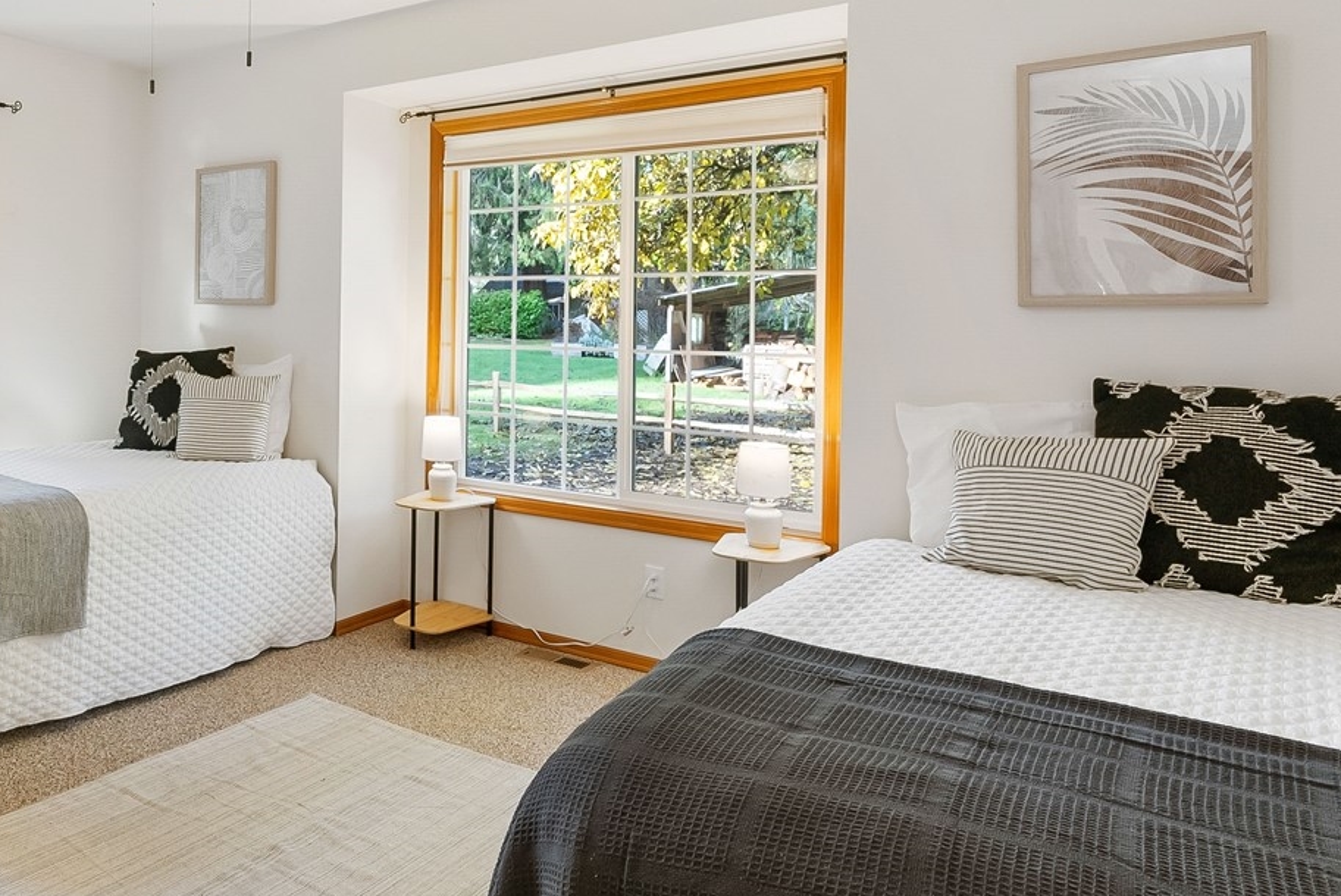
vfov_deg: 49.1
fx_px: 969
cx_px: 270
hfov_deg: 63.4
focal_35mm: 26
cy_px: 326
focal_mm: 14
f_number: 10
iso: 320
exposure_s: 1/3
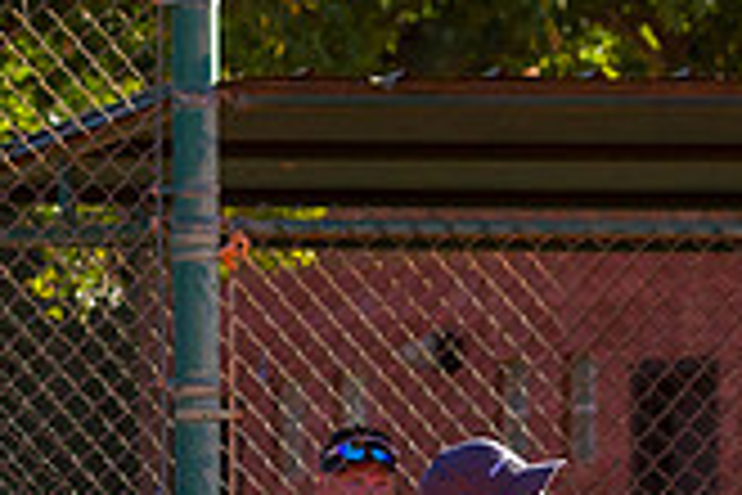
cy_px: 536
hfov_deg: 2.7
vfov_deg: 1.8
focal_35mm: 756
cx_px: 527
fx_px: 15581
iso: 400
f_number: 5
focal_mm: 165
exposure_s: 1/1600
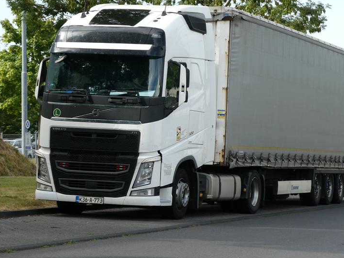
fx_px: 1381
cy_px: 114
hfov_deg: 14.2
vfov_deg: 10.7
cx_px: 187
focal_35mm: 139
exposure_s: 1/160
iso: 80
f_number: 5.2
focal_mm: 22.3
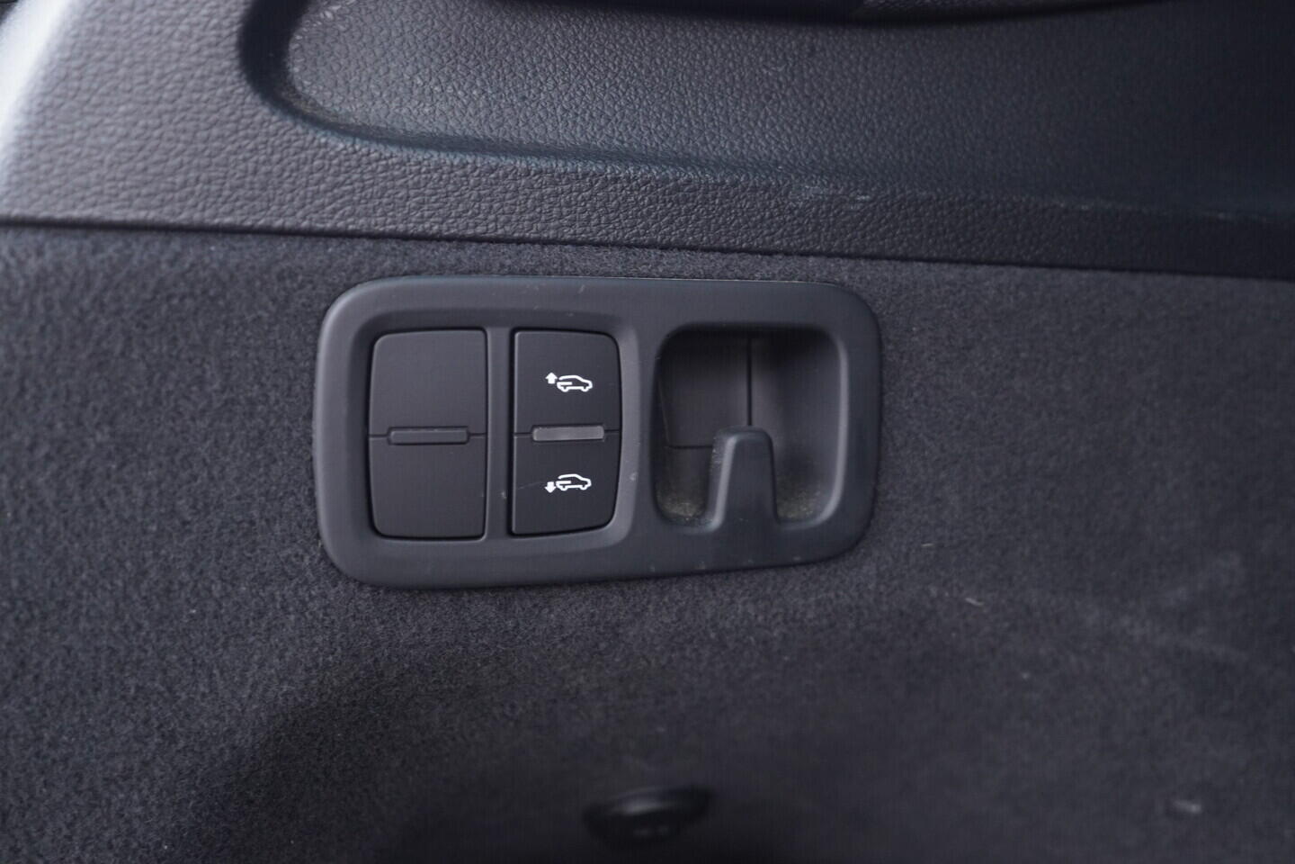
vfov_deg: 36.9
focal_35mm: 36
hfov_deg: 53.1
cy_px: 432
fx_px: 1295
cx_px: 648
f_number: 2.8
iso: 1250
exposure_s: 1/40
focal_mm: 24
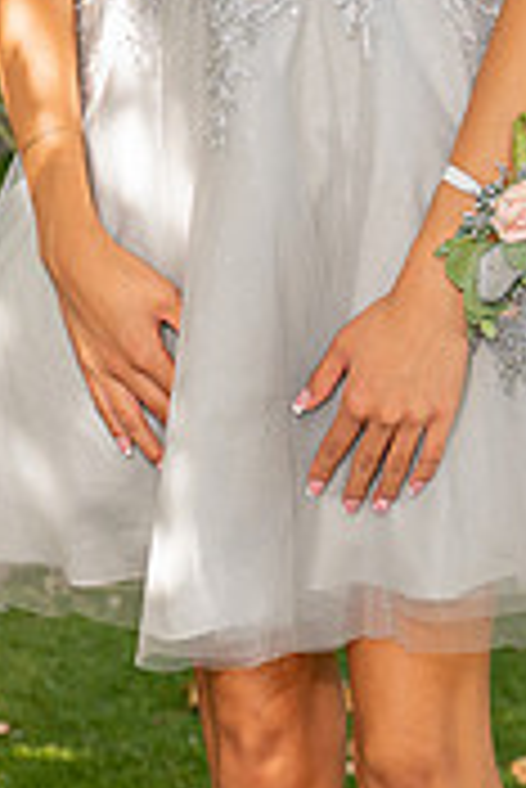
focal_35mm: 231
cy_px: -207
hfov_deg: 5.9
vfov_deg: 8.8
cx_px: 31
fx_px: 5052
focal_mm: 60
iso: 200
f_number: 4
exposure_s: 1/200
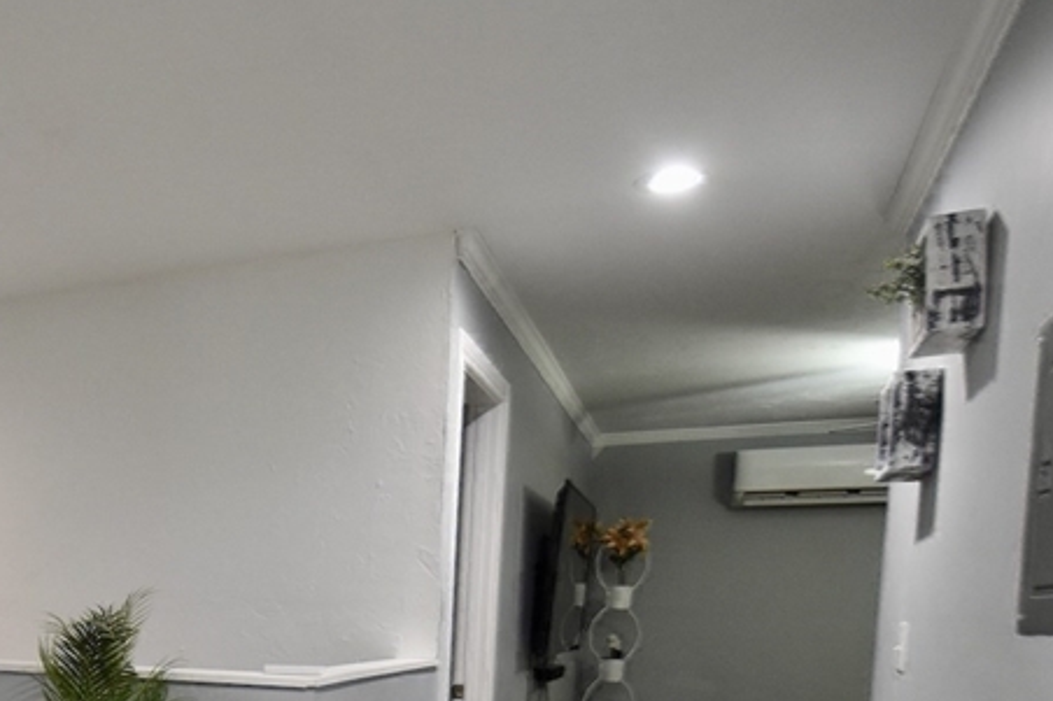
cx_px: 86
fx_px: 994
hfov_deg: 49.2
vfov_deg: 35.6
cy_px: 681
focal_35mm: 34
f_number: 3.5
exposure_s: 1/60
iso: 1400
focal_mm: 10
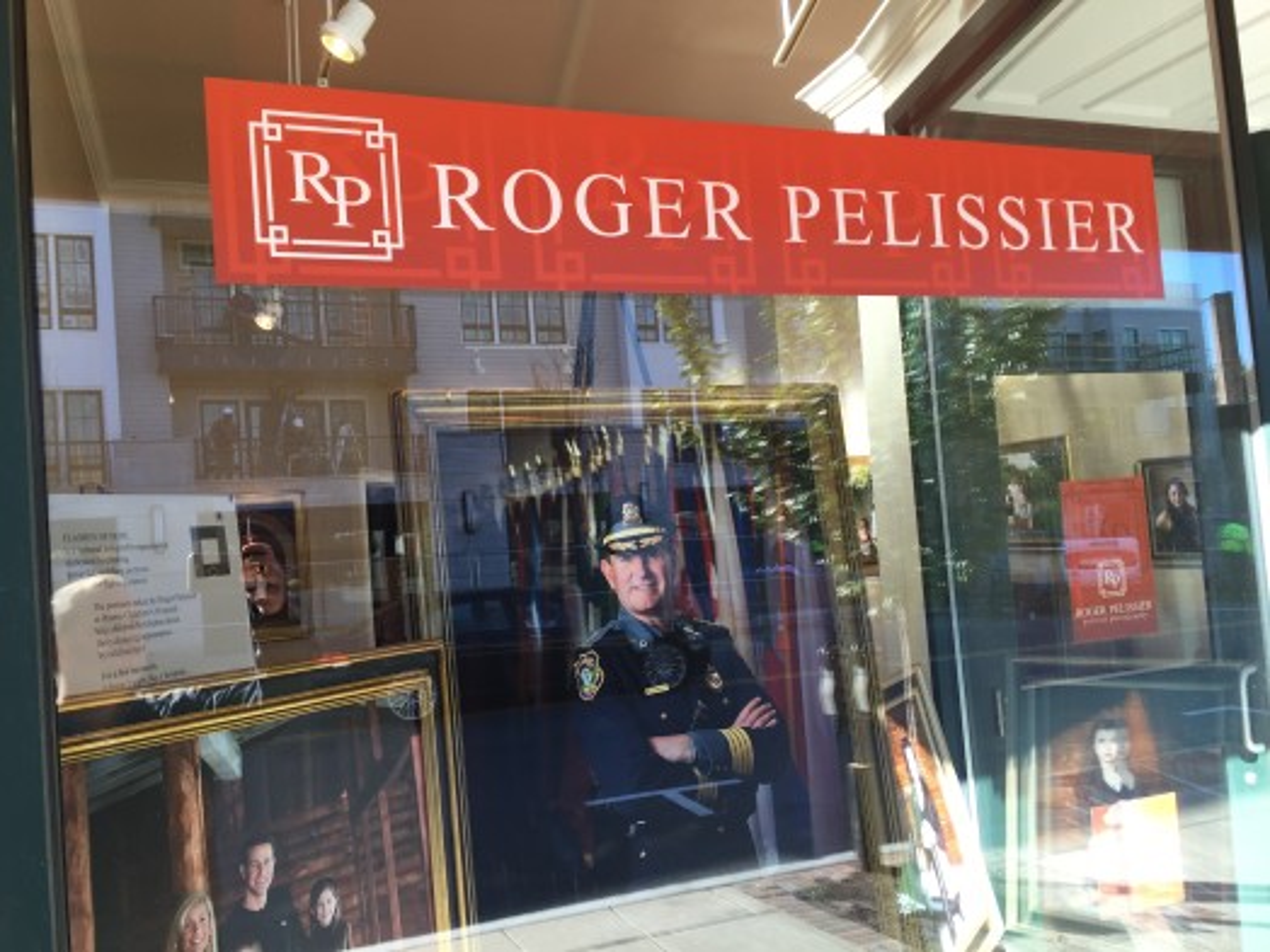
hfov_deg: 61.7
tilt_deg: +2.8
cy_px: 476
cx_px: 635
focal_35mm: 29
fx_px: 1064
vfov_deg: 48.2
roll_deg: +3.5
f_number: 2.2
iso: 32
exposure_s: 1/172
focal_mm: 4.15
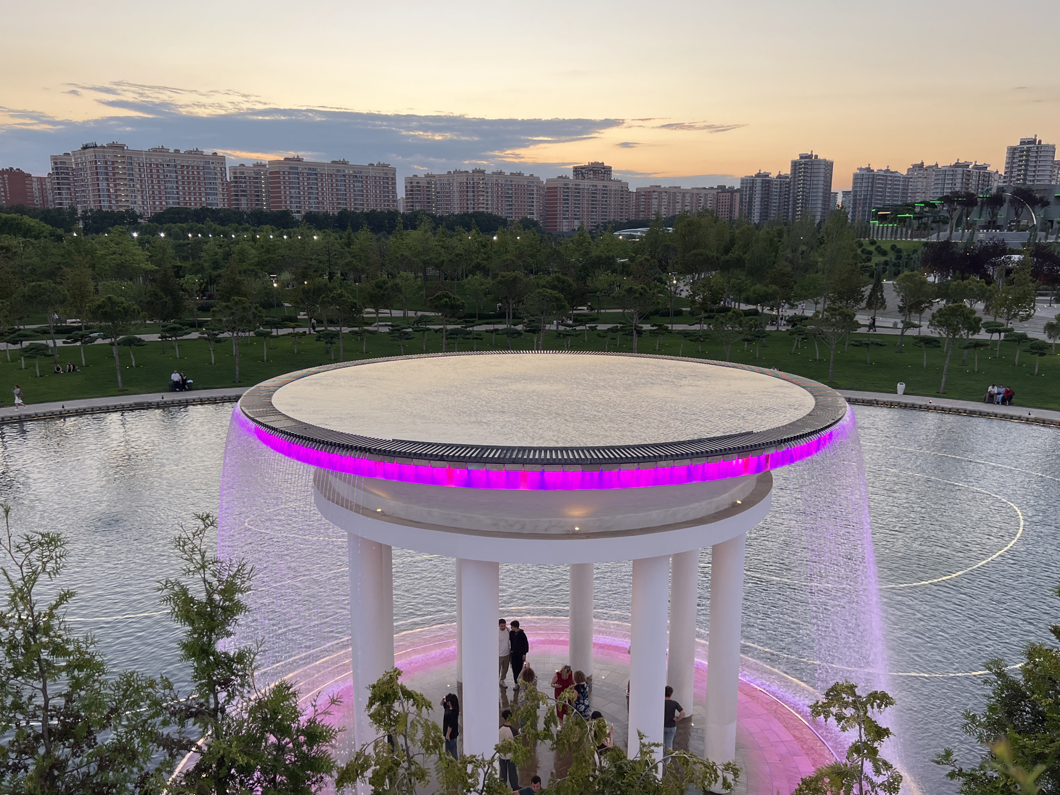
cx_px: 540
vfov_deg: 48.2
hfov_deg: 61.7
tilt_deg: -13.0
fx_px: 888
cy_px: 431
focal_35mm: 29
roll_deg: +0.2
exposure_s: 1/121
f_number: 1.5
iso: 40
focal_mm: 5.7
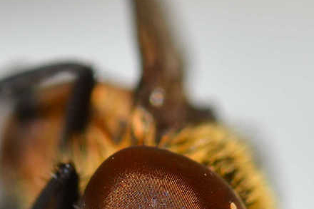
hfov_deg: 6.3
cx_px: 120
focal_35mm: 327
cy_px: 225
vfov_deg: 4.2
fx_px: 2851
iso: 100
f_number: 20
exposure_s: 1/200
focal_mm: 100
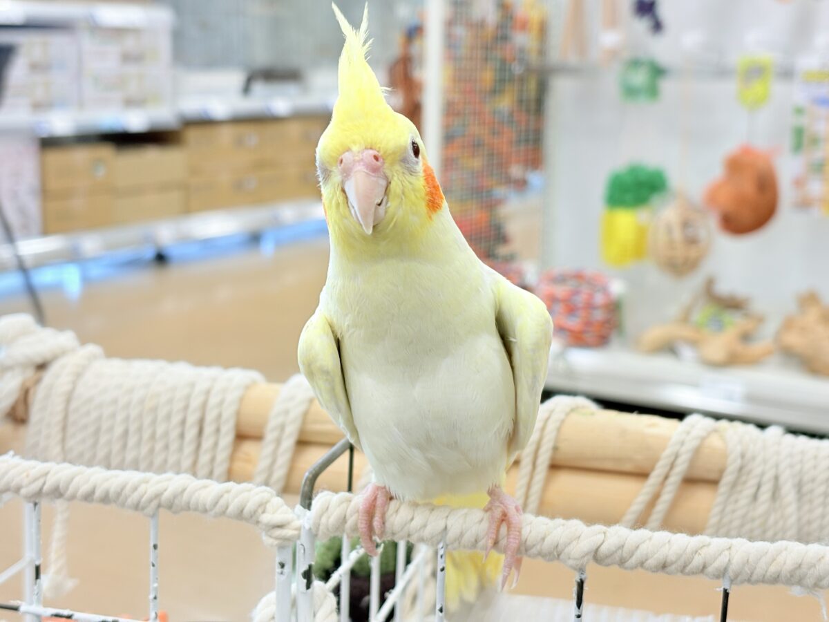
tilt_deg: -10.0
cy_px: 311
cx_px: 414
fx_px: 1245
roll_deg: +0.5
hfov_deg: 36.8
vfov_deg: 28.0
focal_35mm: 52
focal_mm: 5.96
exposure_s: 1/50
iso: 40
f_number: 1.6
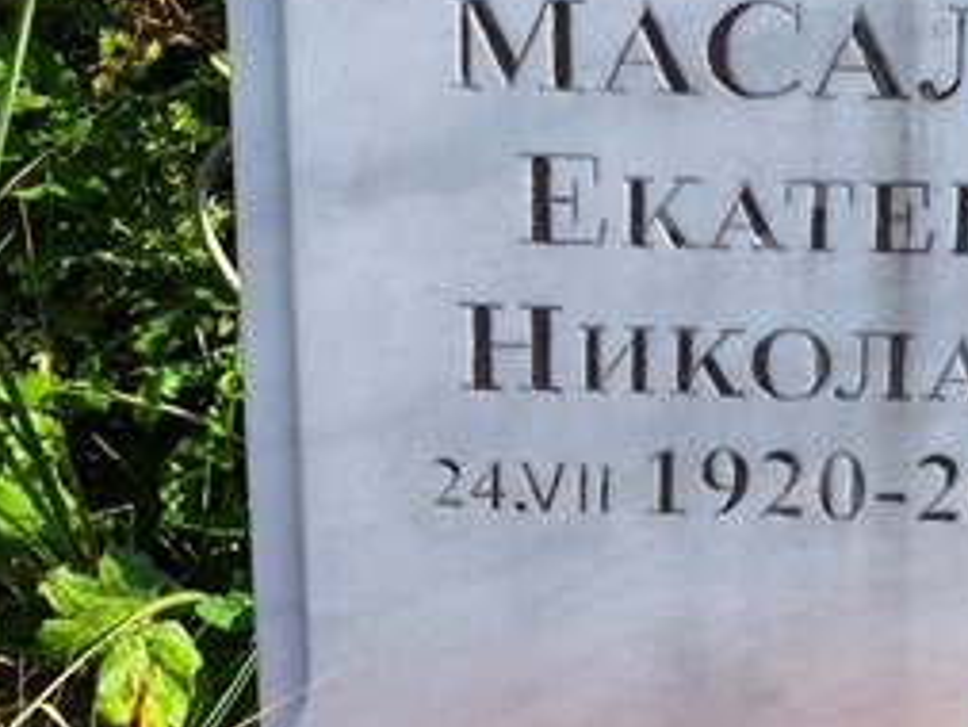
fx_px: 4420
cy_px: 356
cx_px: 714
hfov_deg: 12.5
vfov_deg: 9.4
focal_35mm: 158
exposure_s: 1/983
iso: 50
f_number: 1.7
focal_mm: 4.71
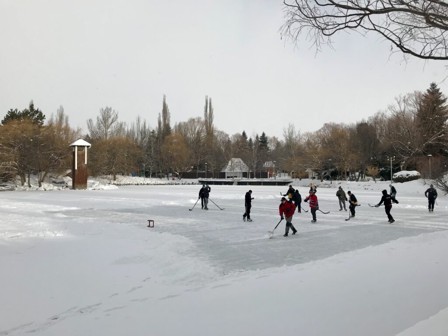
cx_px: 224
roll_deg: -0.1
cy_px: 168
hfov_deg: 63.4
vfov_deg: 49.7
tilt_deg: +1.3
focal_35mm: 28
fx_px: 362
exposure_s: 1/4000
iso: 20
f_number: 1.8
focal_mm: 3.99
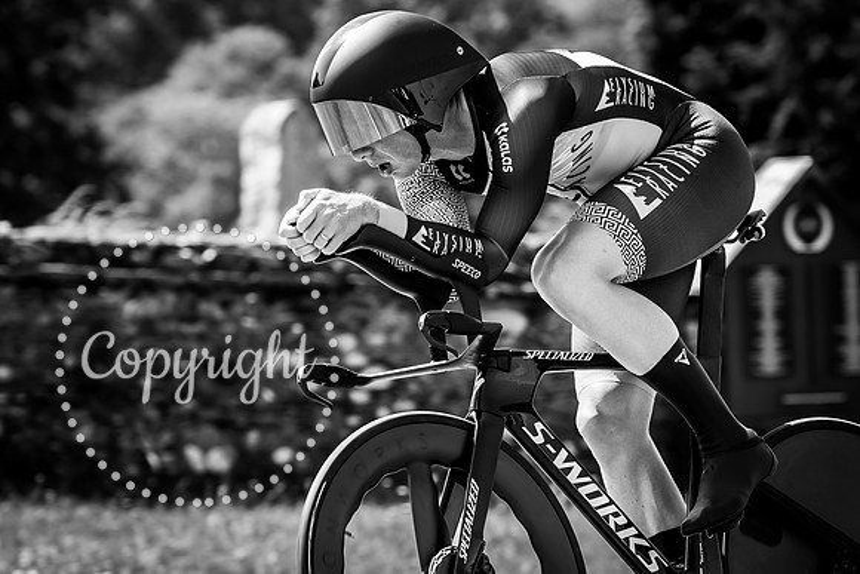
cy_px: 376
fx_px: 6355
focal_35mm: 266
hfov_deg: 7.7
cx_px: 362
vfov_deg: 5.2
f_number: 4
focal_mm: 141
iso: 160
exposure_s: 1/800
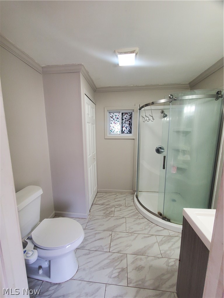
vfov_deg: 106.2
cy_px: 149
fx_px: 112
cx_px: 112
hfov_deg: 89.9
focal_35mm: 13
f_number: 2.2
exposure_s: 1/60
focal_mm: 1.8
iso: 160
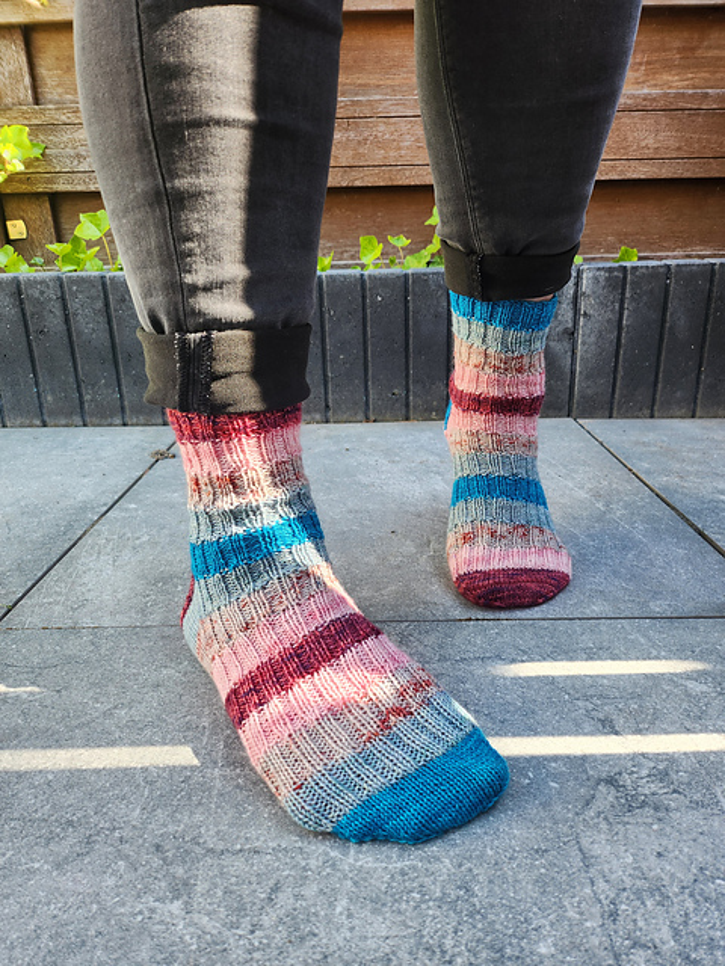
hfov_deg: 56.8
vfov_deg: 71.6
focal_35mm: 24
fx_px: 670
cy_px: 483
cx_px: 362
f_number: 1.8
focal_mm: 5
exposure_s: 1/180
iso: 50
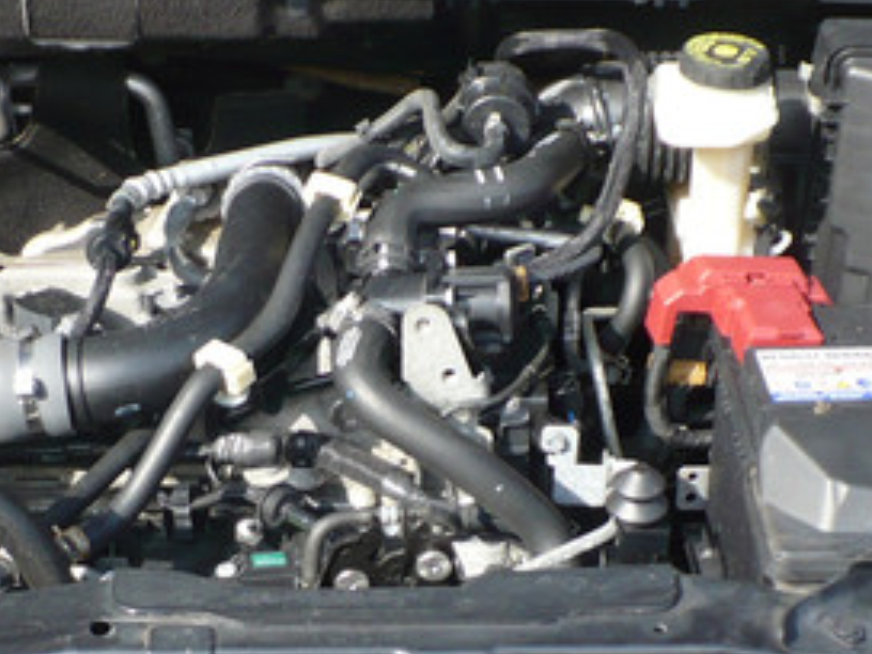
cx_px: 372
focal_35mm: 87
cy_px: 635
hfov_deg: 22.5
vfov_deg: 16.7
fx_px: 2192
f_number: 2.8
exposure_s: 1/320
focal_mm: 6.1
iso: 100
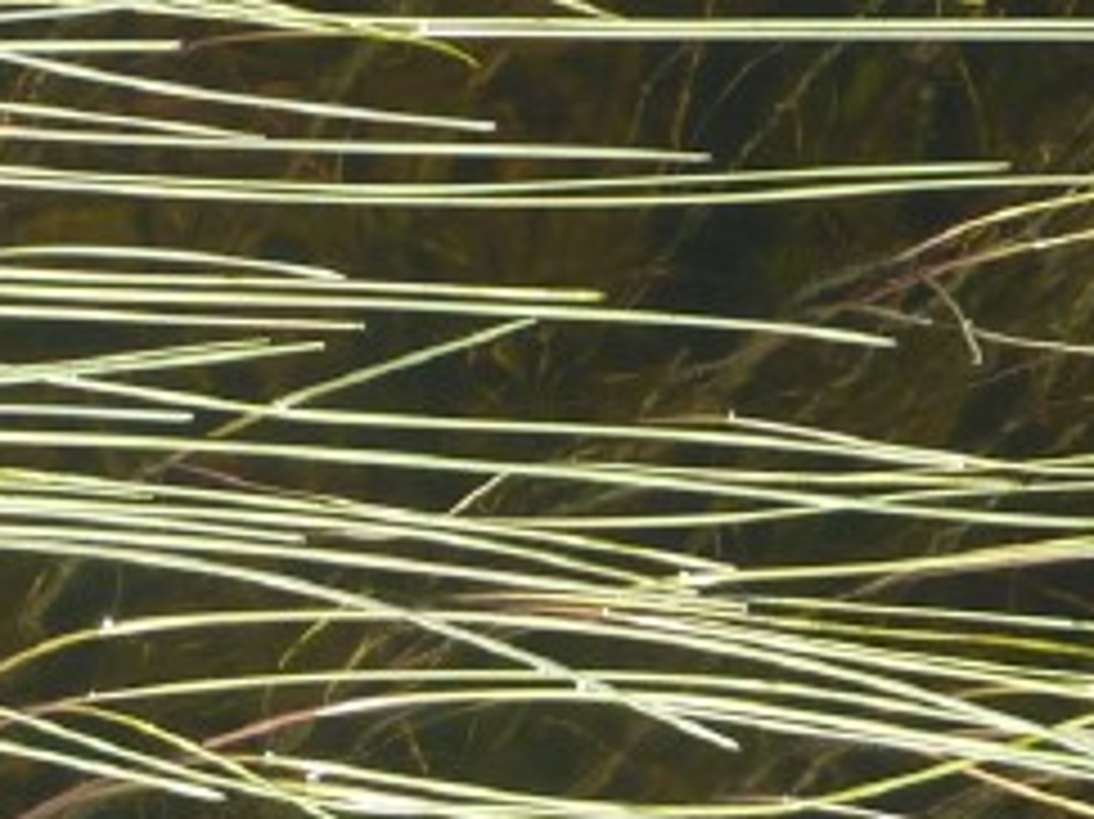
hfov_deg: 9.0
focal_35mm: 219
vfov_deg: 6.7
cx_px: 387
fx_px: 6918
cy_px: 1292
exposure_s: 1/250
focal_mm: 8.5
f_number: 3.8
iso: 80
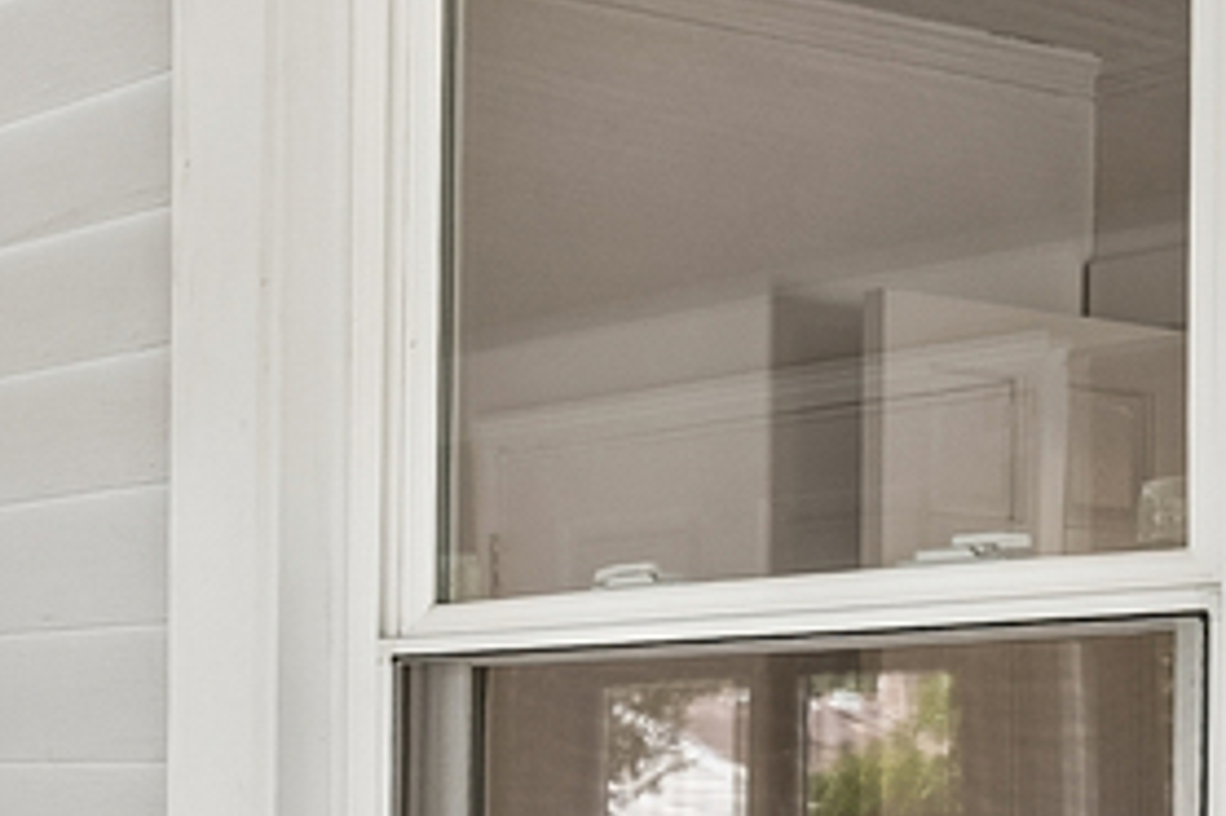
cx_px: -659
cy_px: 895
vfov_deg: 17.3
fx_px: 2587
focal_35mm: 76
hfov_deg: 21.8
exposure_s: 1/25
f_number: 8
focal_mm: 13
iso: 400
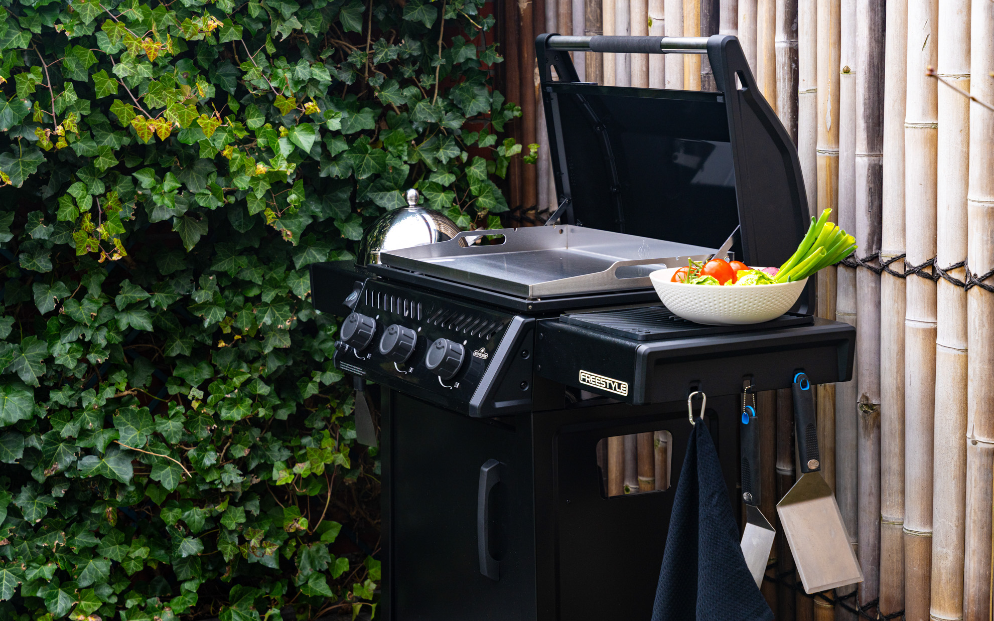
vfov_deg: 18.1
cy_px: 317
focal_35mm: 72
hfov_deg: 28.6
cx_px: 498
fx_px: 1950
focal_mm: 70
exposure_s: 1/250
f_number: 5
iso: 500
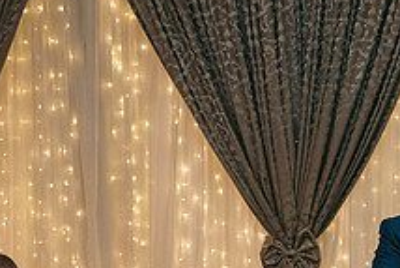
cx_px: 467
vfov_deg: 14.7
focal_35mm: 92
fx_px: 1023
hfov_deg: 20.8
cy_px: 245
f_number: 3.5
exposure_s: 1/160
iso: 800
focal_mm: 34
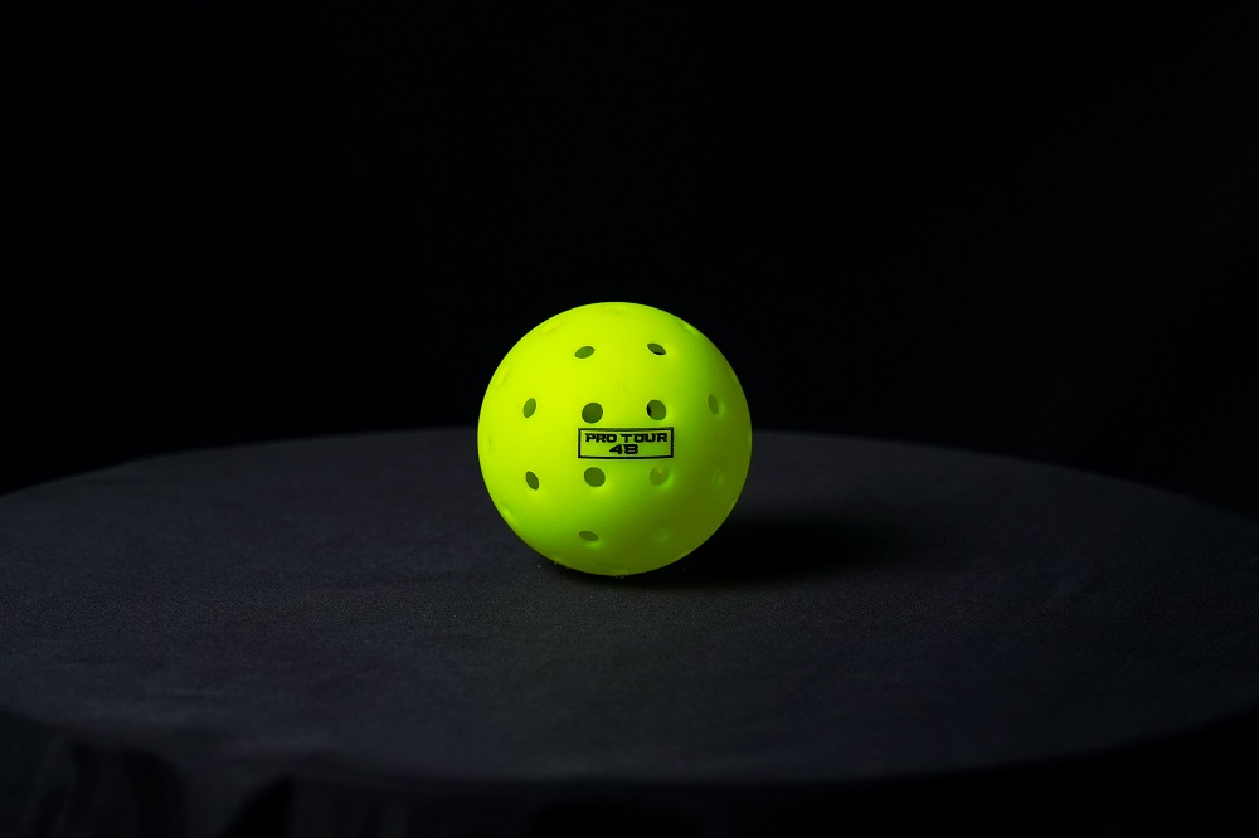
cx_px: 630
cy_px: 419
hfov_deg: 18.3
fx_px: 3915
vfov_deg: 12.2
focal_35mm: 112
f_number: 5
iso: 800
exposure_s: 1/160
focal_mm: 75
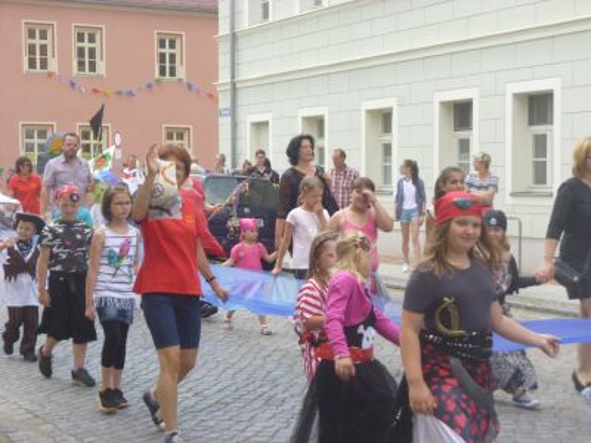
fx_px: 1178
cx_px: 296
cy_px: 222
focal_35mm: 69
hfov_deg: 28.2
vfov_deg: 21.3
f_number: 4.5
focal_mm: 12.3
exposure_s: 1/200
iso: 100
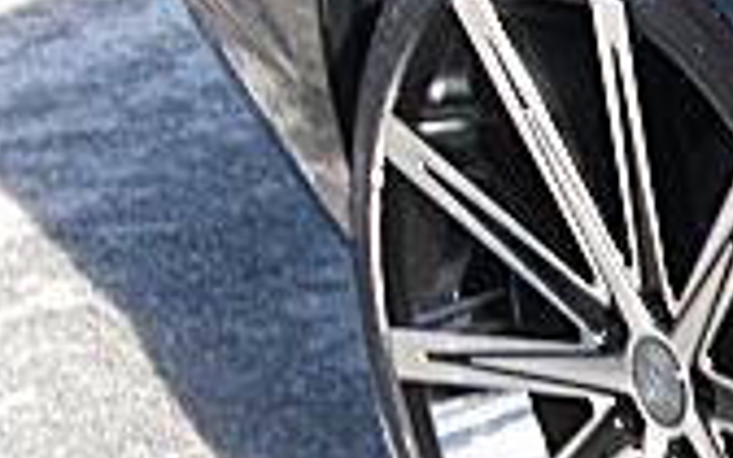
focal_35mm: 145
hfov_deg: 13.0
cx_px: 1344
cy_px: 153
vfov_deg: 9.0
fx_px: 2897
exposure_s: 1/80
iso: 50
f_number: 2.8
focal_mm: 6.3
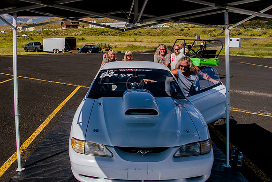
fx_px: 260
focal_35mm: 34
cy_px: 69
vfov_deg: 38.3
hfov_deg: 55.1
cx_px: 117
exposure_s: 1/1600
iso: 400
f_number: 7.1
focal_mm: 18
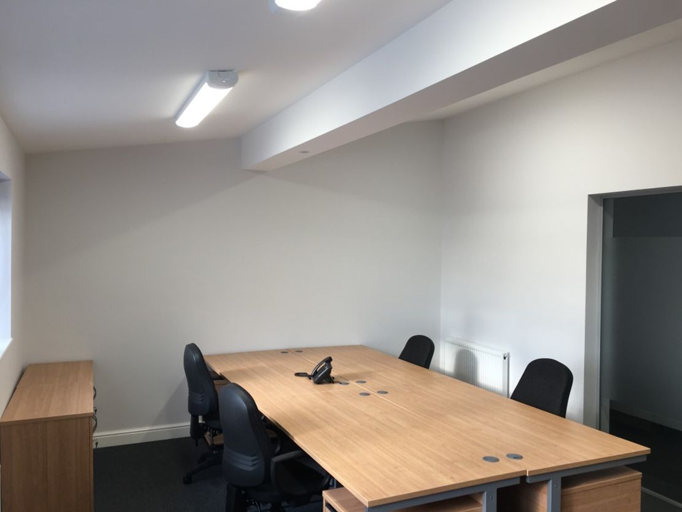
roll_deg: -2.5
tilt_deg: -3.0
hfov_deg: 61.6
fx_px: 571
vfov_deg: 48.2
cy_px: 256
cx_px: 341
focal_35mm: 29
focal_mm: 4.15
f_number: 2.2
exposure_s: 1/50
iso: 25
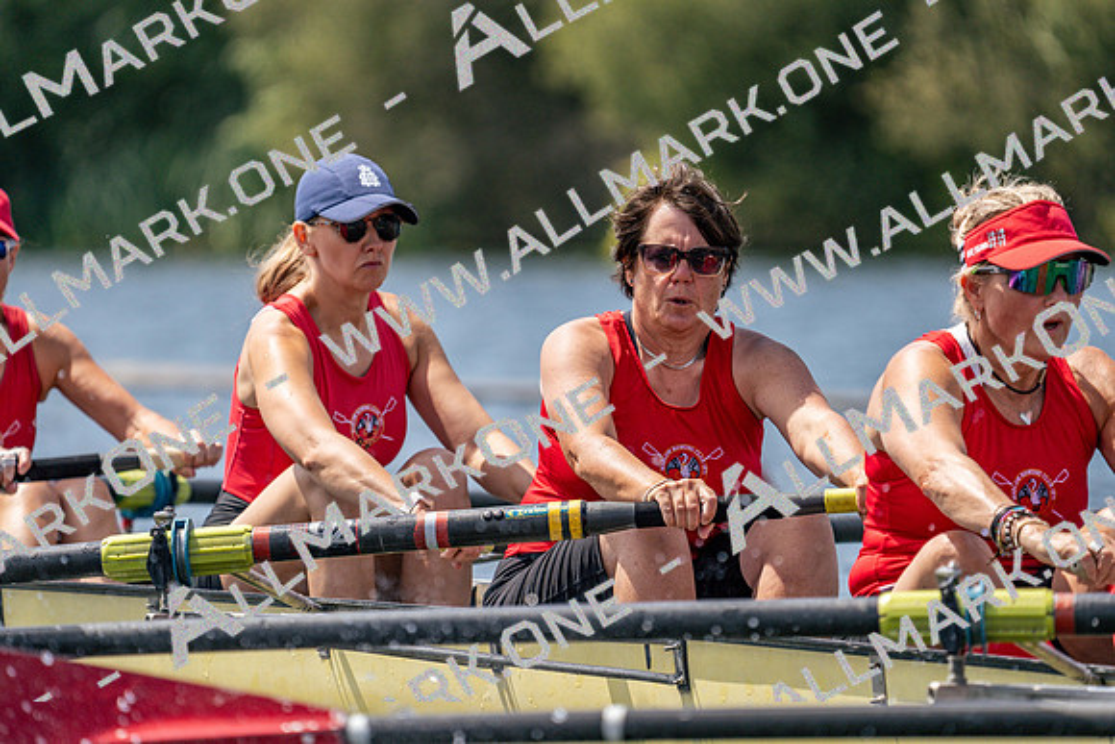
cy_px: 372
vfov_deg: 3.2
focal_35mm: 430
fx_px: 13321
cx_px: 558
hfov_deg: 4.8
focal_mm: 430
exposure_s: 1/2000
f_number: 6.3
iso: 400
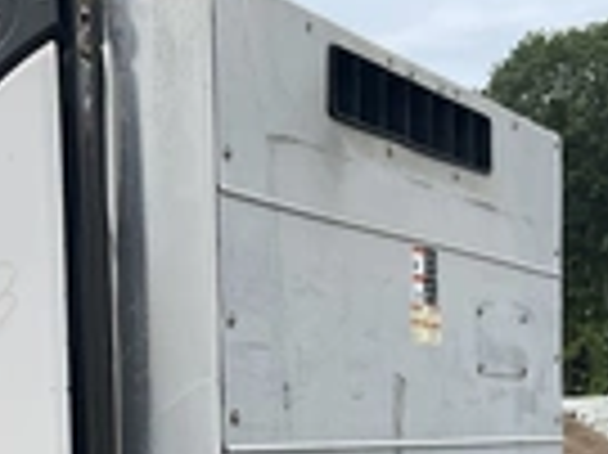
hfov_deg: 22.6
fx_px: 1509
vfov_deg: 16.3
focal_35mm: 86
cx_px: 176
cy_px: 571
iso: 25
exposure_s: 1/1279
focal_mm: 3
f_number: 1.8
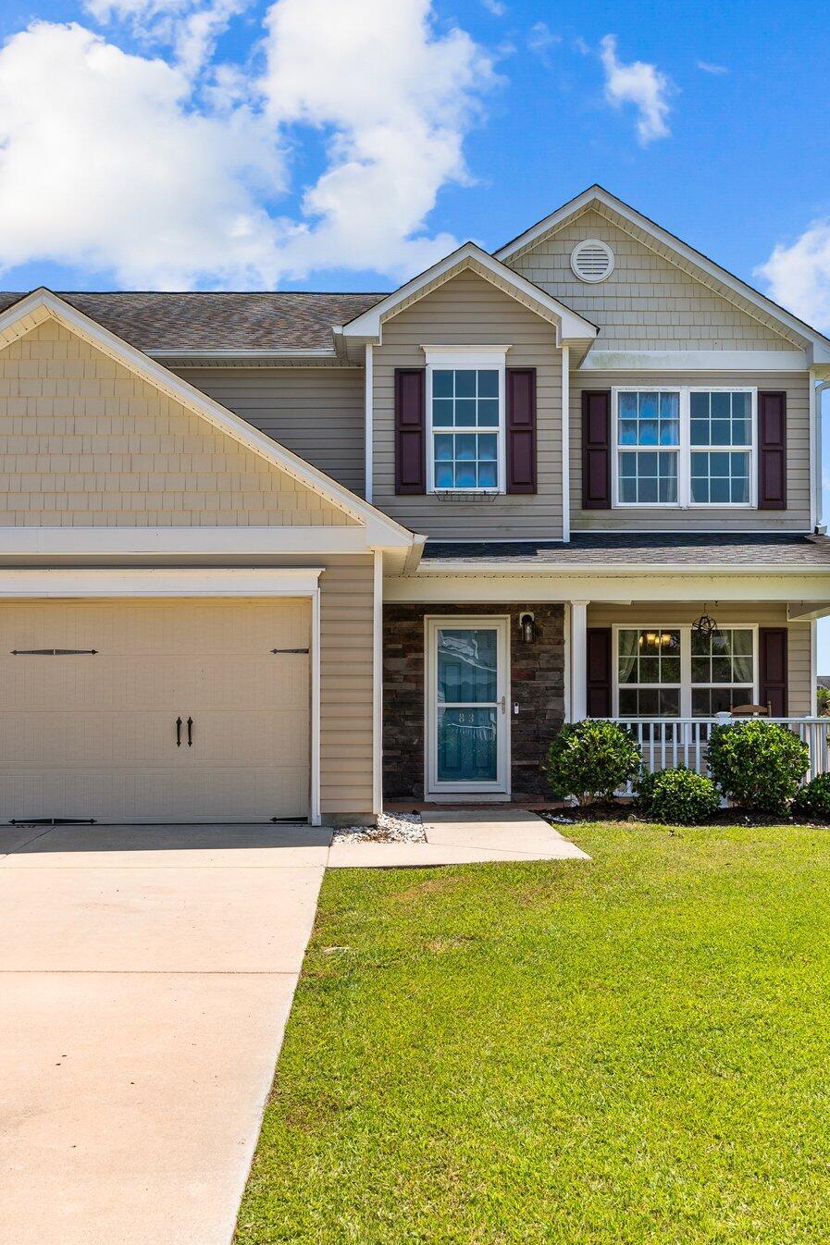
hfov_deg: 37.8
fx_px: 1211
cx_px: 415
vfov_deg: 54.4
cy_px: 629
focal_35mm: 35
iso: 100
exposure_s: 1/320
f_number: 7.1
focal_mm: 23
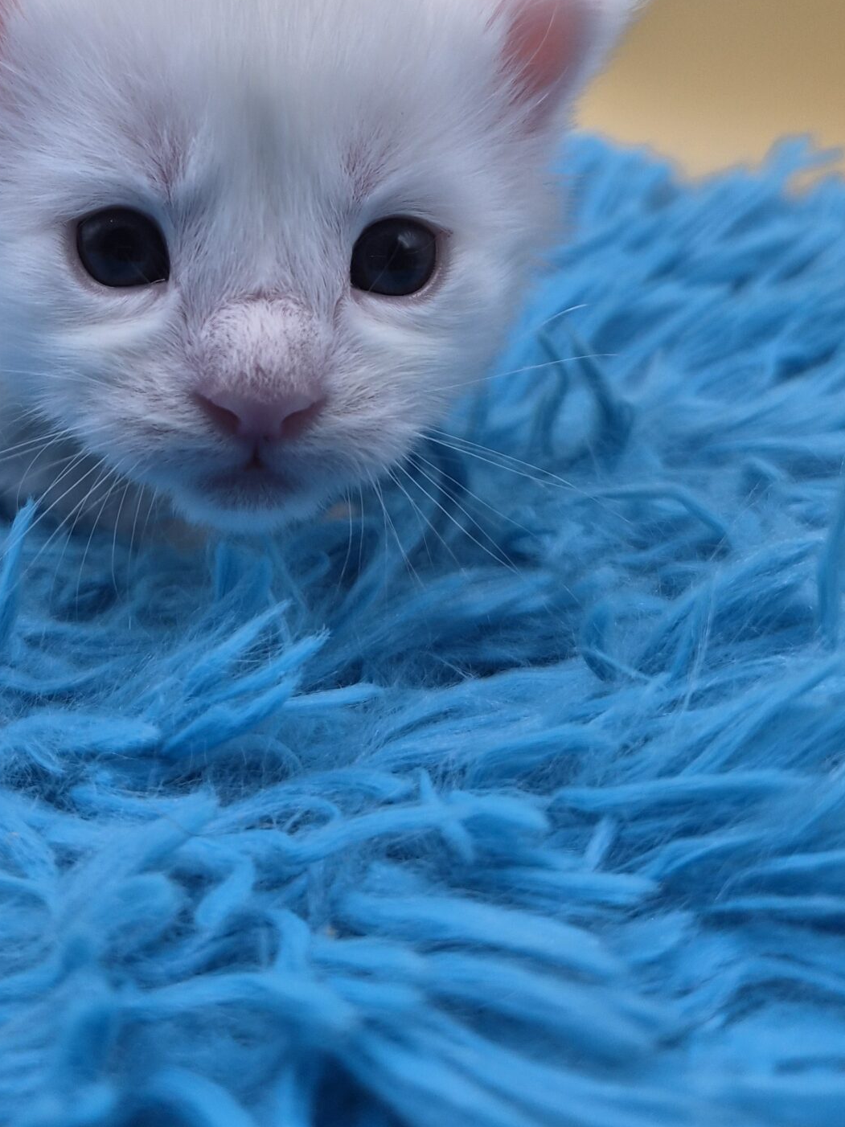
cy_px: 266
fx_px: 1367
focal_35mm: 42
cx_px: 234
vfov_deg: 43.2
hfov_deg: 33.8
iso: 80
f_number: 1.8
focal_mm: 5.4
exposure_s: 1/1468
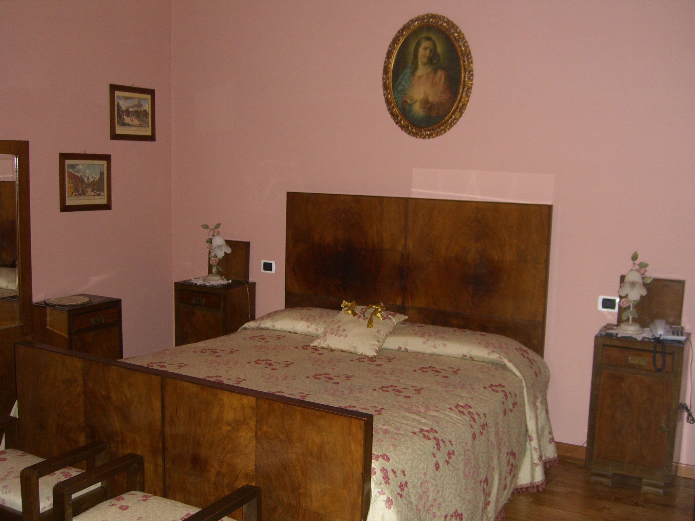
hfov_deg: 49.0
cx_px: 348
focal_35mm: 38
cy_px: 260
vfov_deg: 37.7
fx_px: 763
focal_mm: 7.9
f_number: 2.8
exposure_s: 1/60
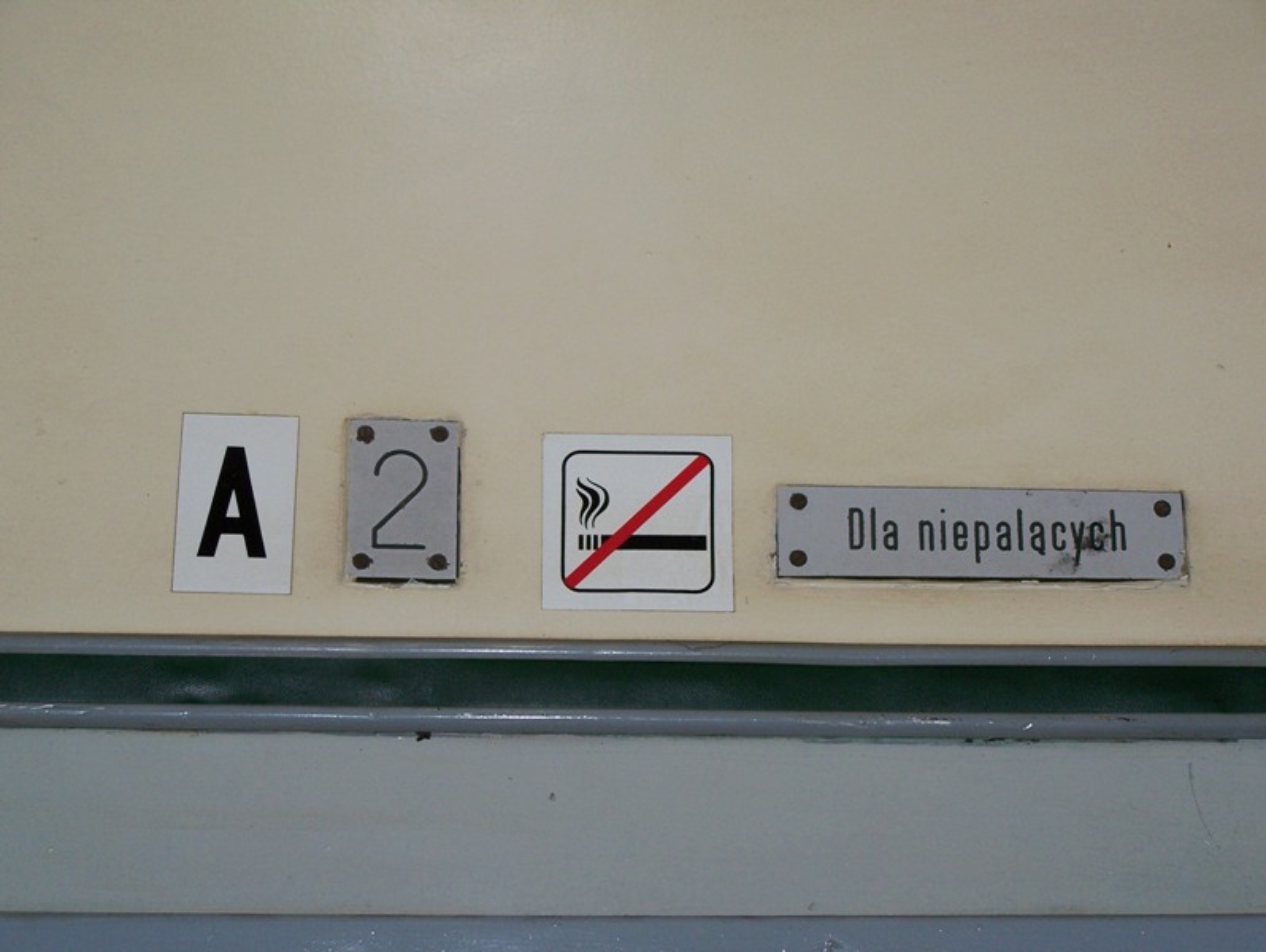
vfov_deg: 15.8
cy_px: 476
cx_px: 633
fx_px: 3441
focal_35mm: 94
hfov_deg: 20.8
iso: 80
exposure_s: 1/80
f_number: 3.2
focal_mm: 15.6
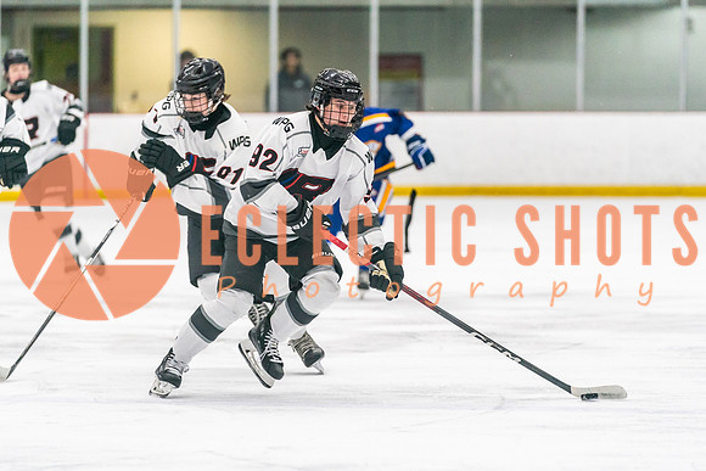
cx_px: 329
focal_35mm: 256
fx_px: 5031
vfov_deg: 5.4
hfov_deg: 8.0
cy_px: 265
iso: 3200
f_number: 2.8
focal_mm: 187
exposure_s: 1/1250
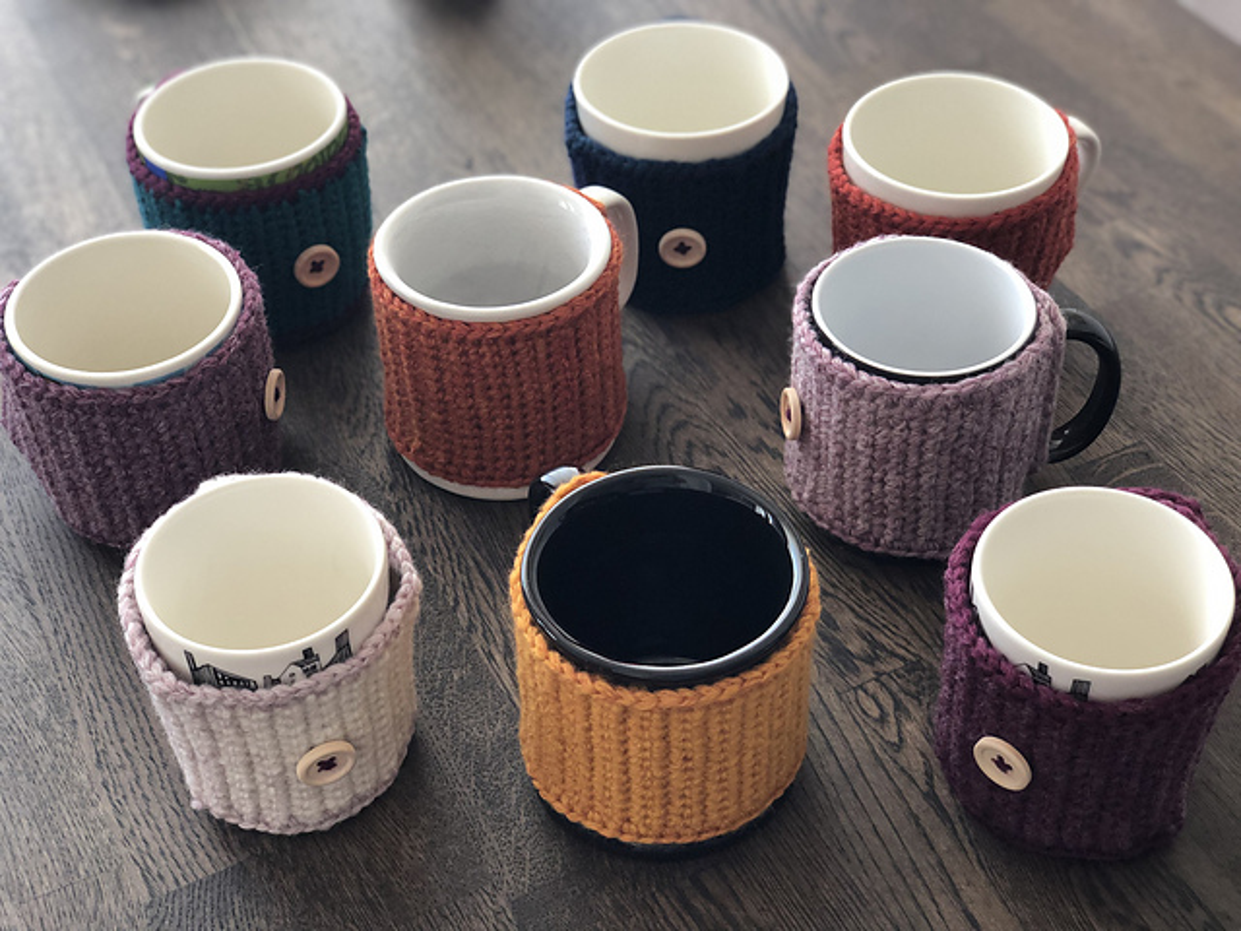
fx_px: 1864
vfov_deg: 28.0
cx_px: 620
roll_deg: +2.6
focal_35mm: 52
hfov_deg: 36.8
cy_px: 466
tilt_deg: -43.1
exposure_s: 1/40
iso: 100
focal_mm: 6
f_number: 2.4
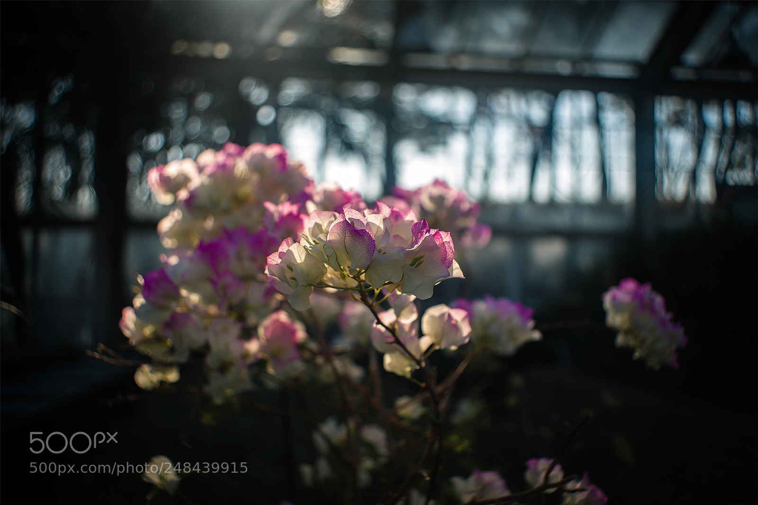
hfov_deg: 54.4
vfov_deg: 37.8
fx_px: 737
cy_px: 252
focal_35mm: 35
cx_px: 379
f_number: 3.5
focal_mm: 35
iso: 100
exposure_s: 1/800
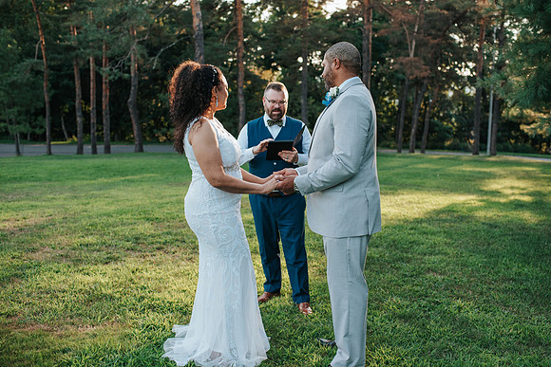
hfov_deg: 50.0
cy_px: 169
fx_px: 590
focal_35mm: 39
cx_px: 297
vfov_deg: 34.6
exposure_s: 1/1250
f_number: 3.2
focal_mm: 35
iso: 1000
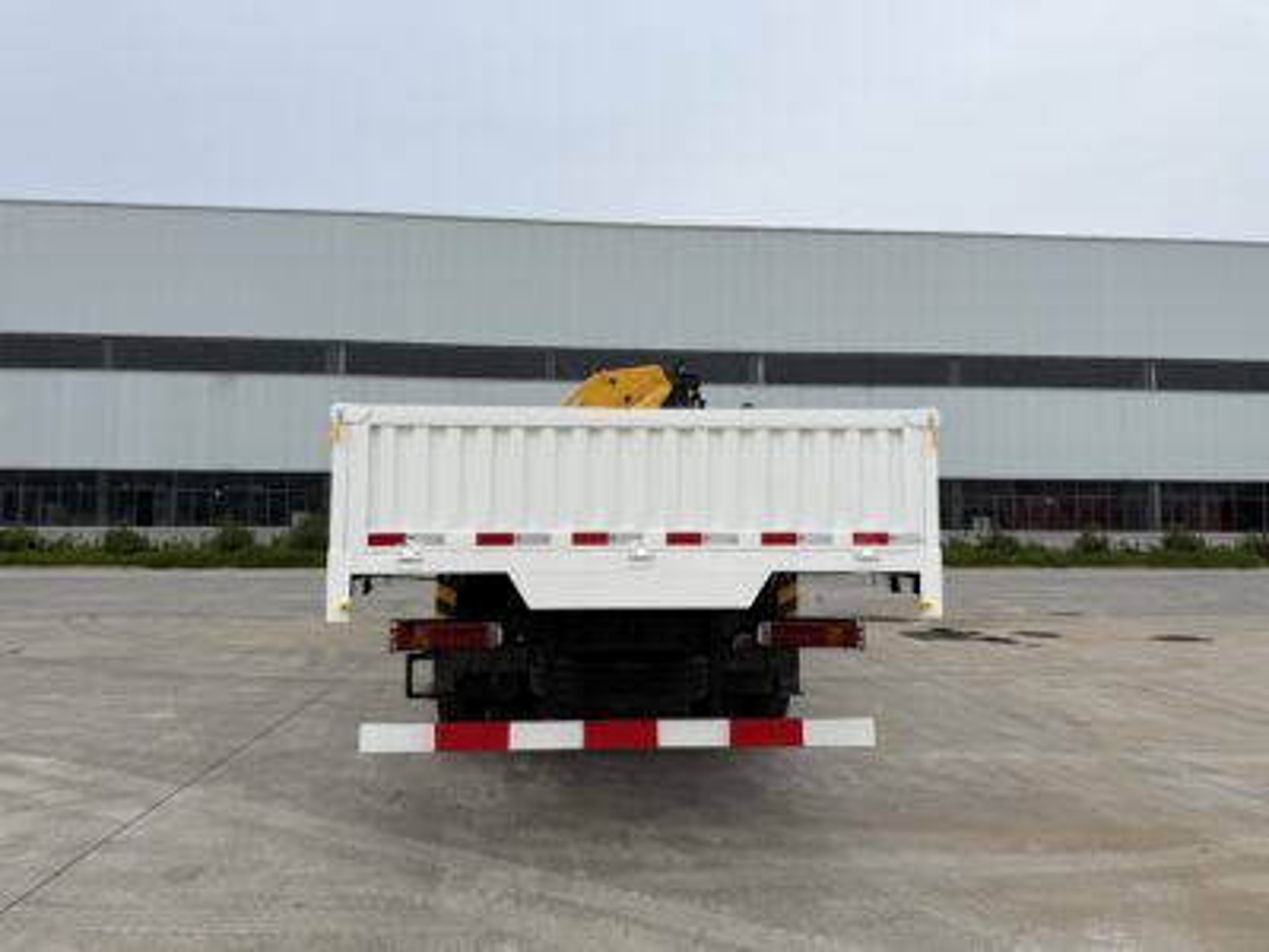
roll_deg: +0.9
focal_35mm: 24
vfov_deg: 56.8
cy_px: 476
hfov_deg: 71.6
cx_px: 634
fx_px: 880
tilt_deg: +5.3
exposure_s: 1/967
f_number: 1.78
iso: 80
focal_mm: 6.76
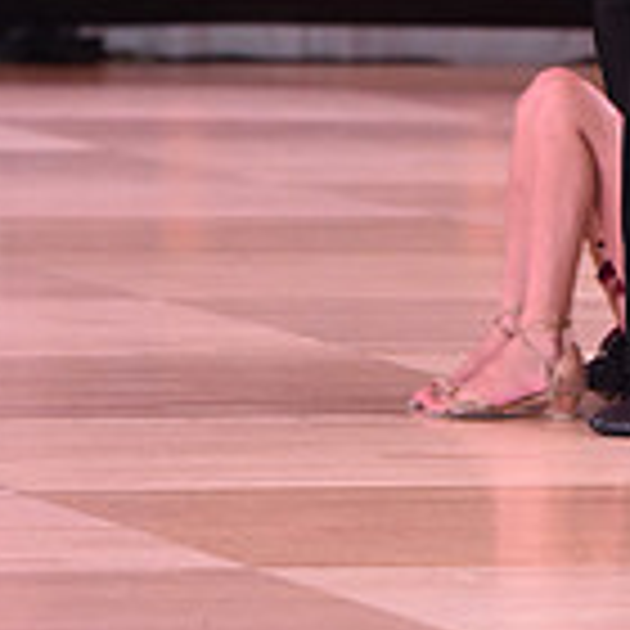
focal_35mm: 634
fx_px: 13054
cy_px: -360
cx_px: 691
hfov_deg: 2.8
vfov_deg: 2.8
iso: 2000
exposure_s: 1/250
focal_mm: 180
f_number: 4.5
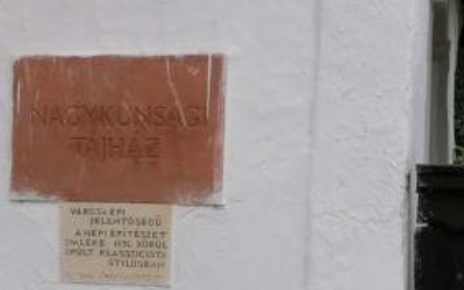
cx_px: 61
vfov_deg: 11.2
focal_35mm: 116
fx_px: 1467
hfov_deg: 17.7
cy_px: 256
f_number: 1.8
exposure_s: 1/418
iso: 50
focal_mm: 4.75
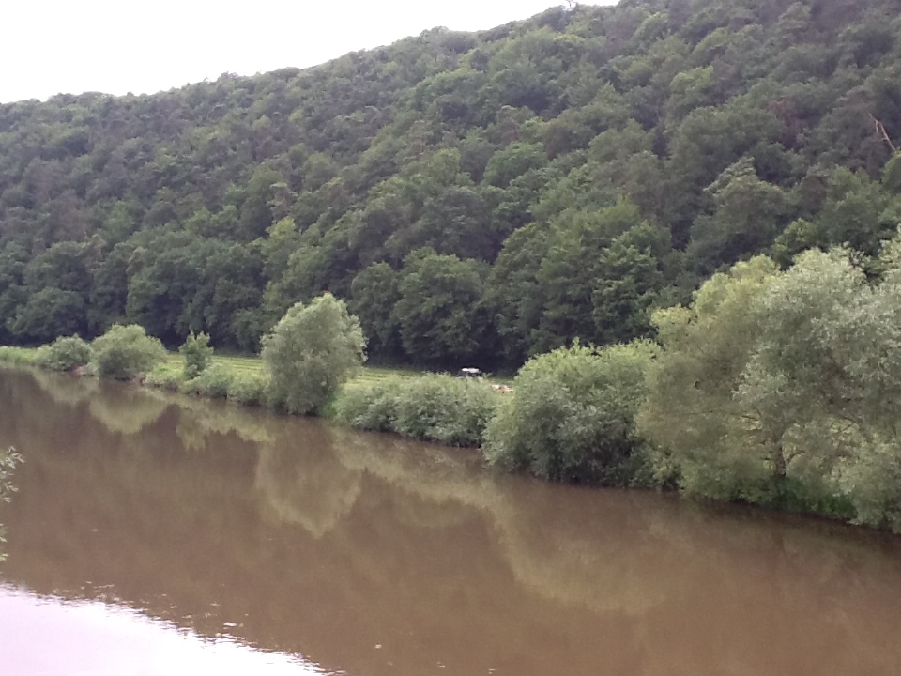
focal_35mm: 32
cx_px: 450
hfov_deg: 56.8
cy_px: 338
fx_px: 833
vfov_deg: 44.2
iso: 64
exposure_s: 1/210
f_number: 2.4
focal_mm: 2.03
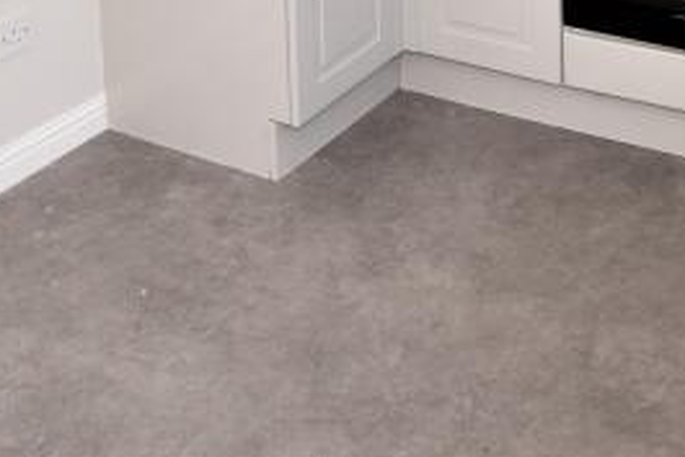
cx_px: 517
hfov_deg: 33.7
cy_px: -420
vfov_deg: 17.6
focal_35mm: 58
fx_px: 1104
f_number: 5.6
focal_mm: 10
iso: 360
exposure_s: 1/125
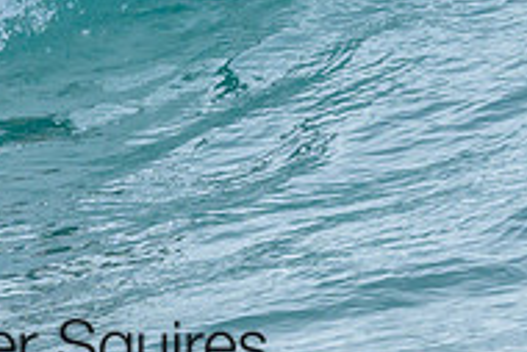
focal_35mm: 3364
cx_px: 109
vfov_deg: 0.4
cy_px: -228
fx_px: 49281
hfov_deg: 0.6
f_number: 6.3
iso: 720
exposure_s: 1/2500
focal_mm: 800
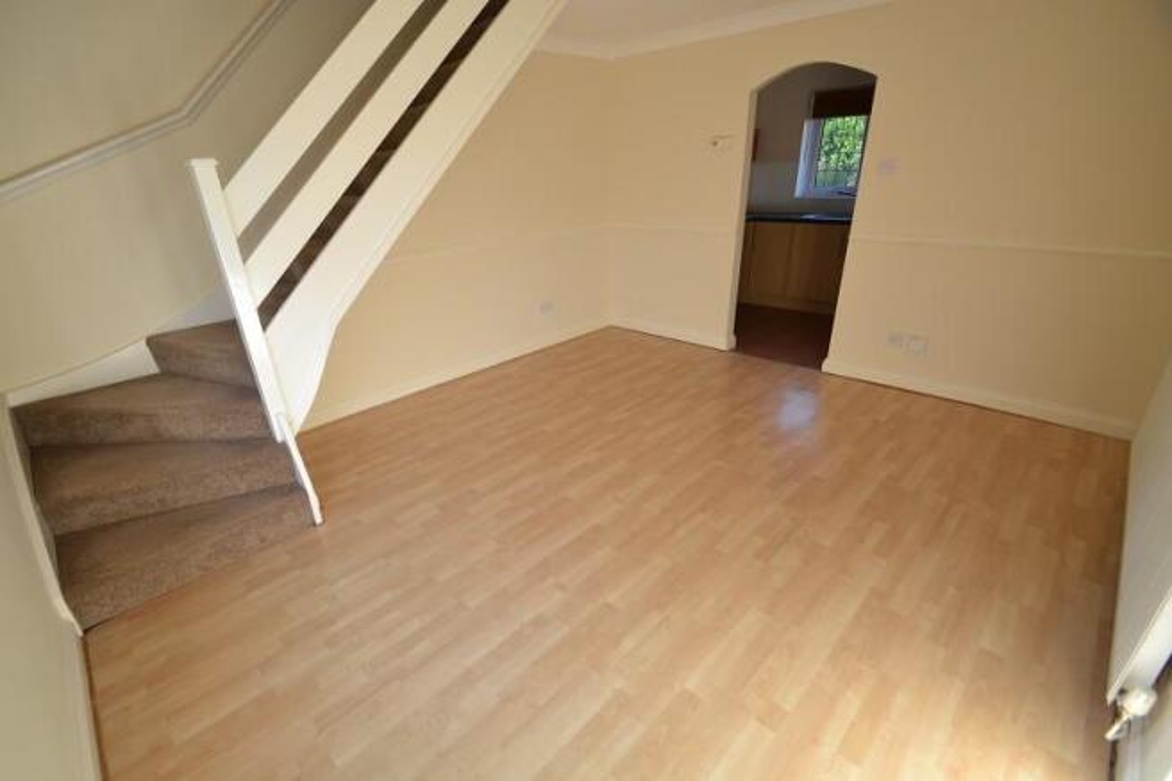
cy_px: 390
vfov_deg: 77.3
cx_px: 586
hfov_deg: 100.4
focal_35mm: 15
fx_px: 488
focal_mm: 10
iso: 400
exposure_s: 1/100
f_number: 5
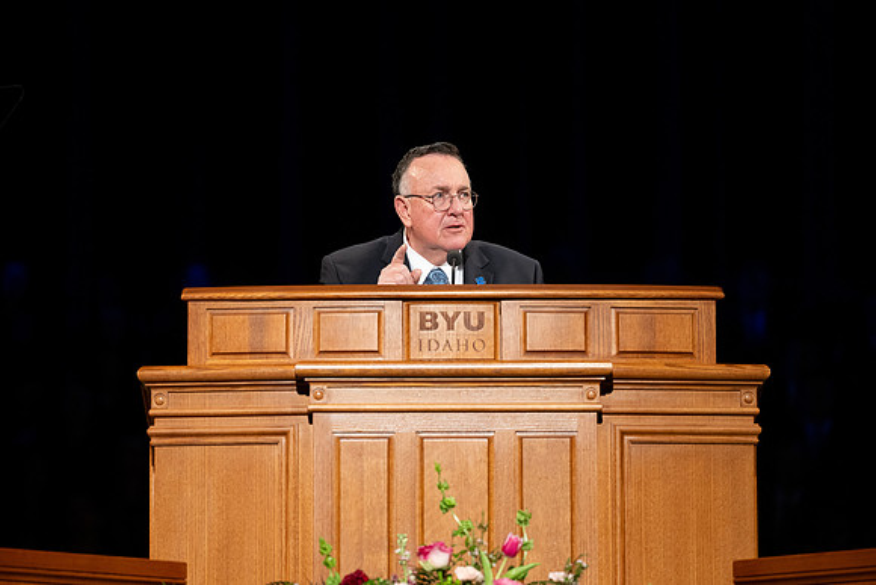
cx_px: 389
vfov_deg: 6.0
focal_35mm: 228
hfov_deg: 9.0
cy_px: 276
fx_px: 5544
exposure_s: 1/250
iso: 2500
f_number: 3.2
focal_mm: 200
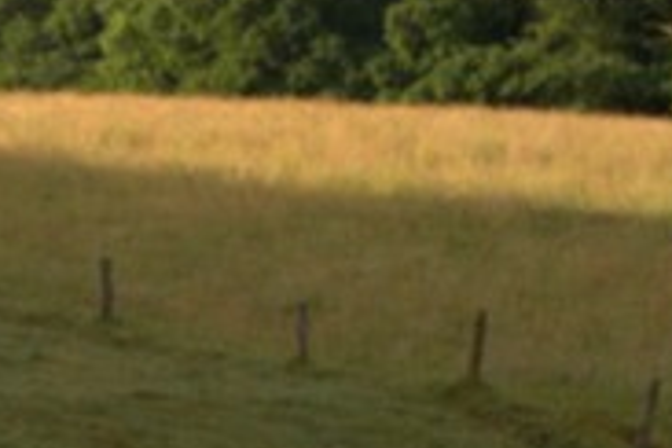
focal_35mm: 223
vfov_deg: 6.1
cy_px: 650
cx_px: -477
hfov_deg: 8.9
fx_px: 4162
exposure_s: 1/100
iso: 100
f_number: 7.1
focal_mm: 34
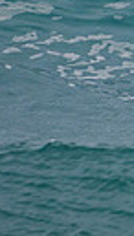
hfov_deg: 0.4
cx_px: 479
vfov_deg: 0.7
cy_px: -6
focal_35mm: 2877
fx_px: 18090
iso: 640
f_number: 5.6
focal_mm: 500
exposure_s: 1/2000
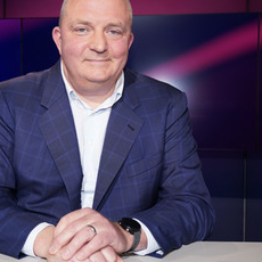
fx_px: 471
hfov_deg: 30.7
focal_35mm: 55
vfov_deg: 31.1
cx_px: 78
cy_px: 123
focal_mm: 33
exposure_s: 1/125
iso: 1600
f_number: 5
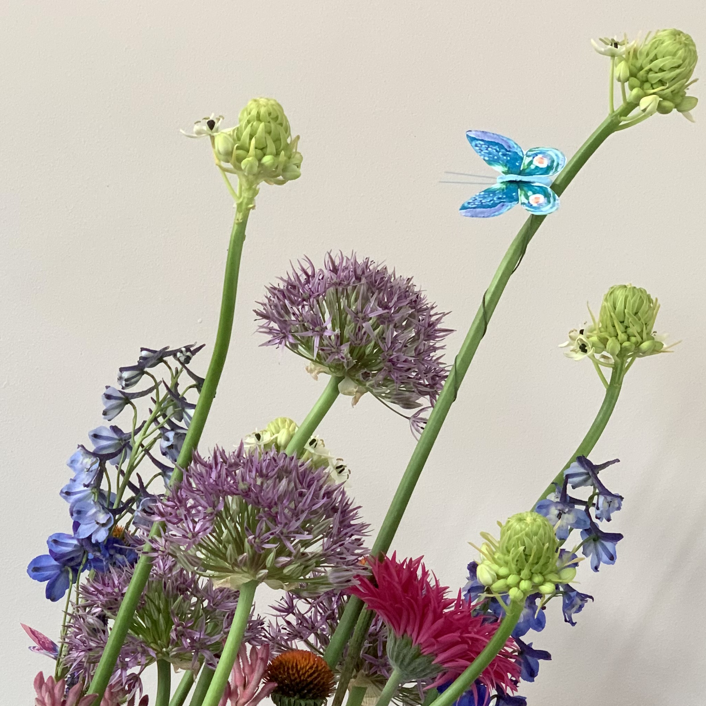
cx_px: 294
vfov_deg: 18.6
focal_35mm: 91
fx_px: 2100
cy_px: 693
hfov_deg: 19.1
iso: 125
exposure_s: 1/72
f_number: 2.4
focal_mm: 6
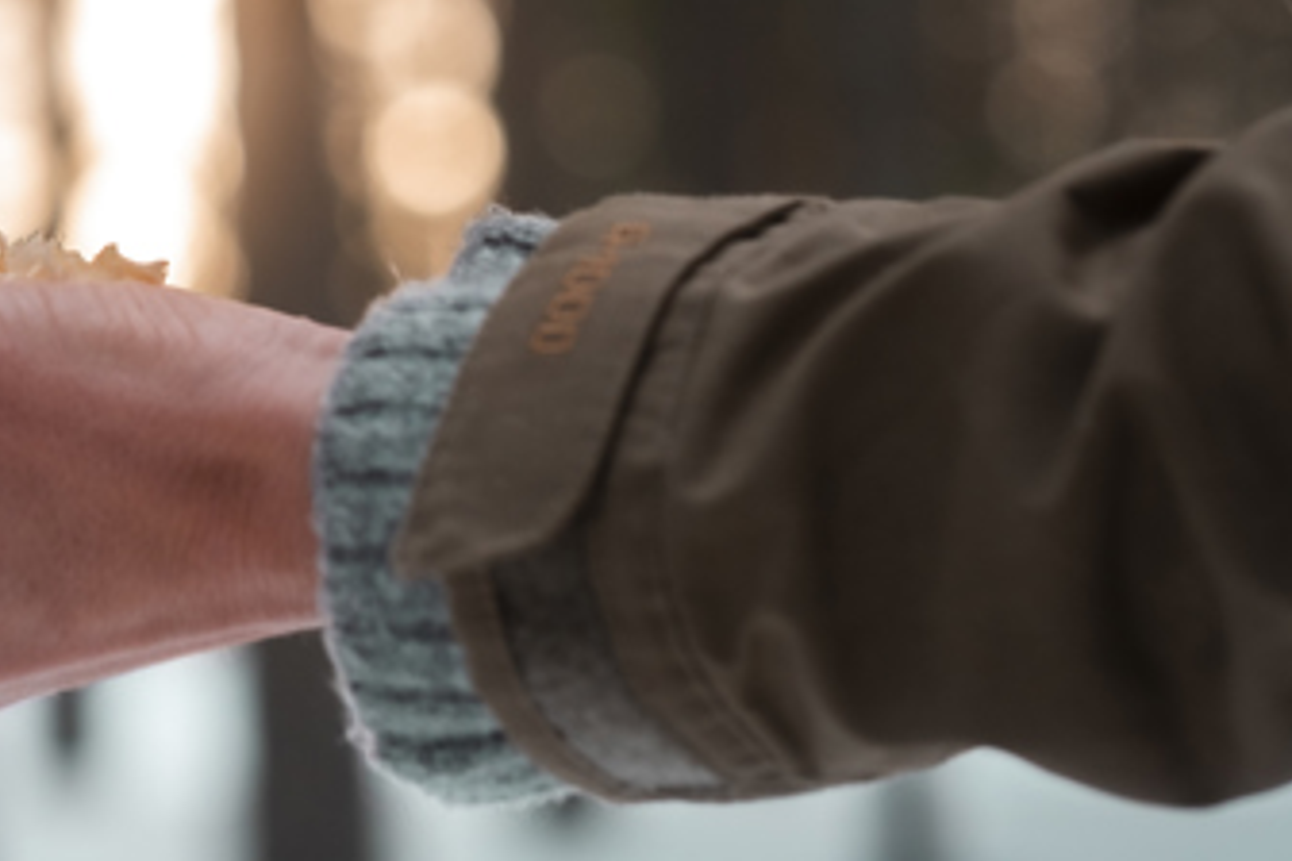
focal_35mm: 200
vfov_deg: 6.8
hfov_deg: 10.2
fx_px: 7177
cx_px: -65
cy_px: -86
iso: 250
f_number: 2.8
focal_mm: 56
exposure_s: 1/600
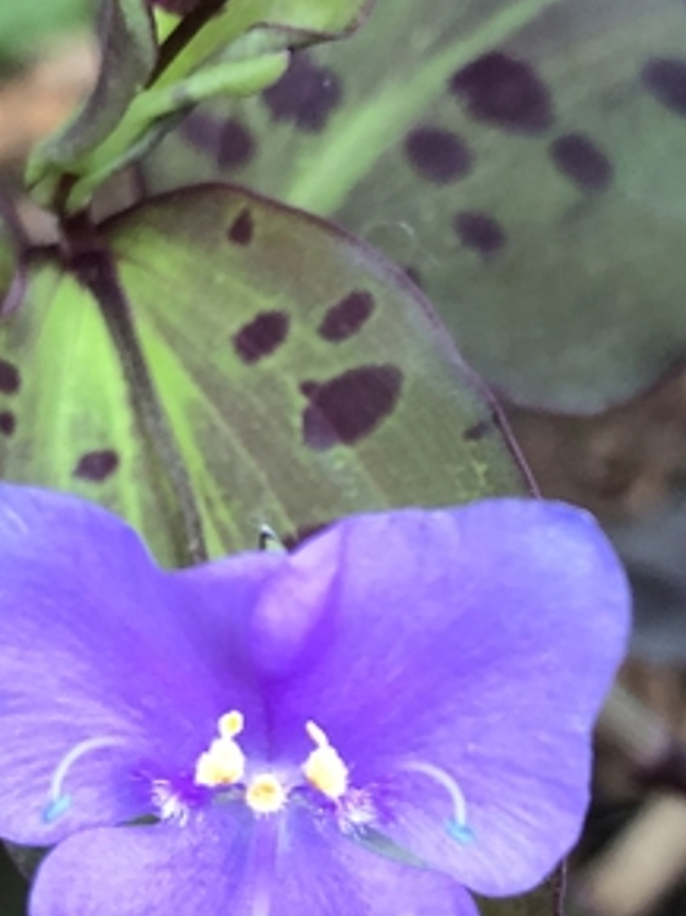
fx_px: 2620
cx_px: 319
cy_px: 859
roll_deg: +1.8
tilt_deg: -30.1
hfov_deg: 14.9
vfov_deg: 19.4
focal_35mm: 99
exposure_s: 1/30
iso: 25
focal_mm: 3.99
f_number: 1.8
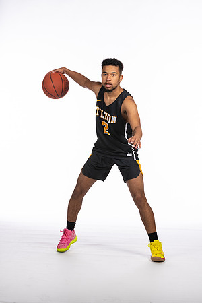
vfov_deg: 16.7
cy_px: 152
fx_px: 1035
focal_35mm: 123
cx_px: 101
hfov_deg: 11.1
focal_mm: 82
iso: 100
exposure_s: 1/100
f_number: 5.6
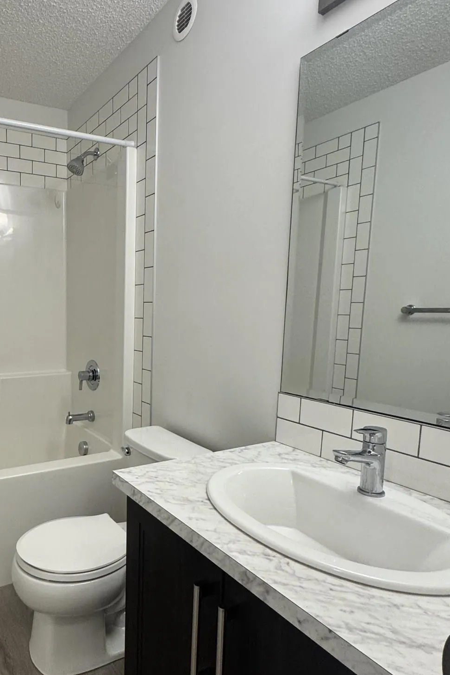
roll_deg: +0.4
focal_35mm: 23
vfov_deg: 76.0
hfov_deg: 51.6
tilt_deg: -6.6
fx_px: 431
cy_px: 363
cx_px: 89
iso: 200
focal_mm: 2.22
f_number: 2.2
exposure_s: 1/120
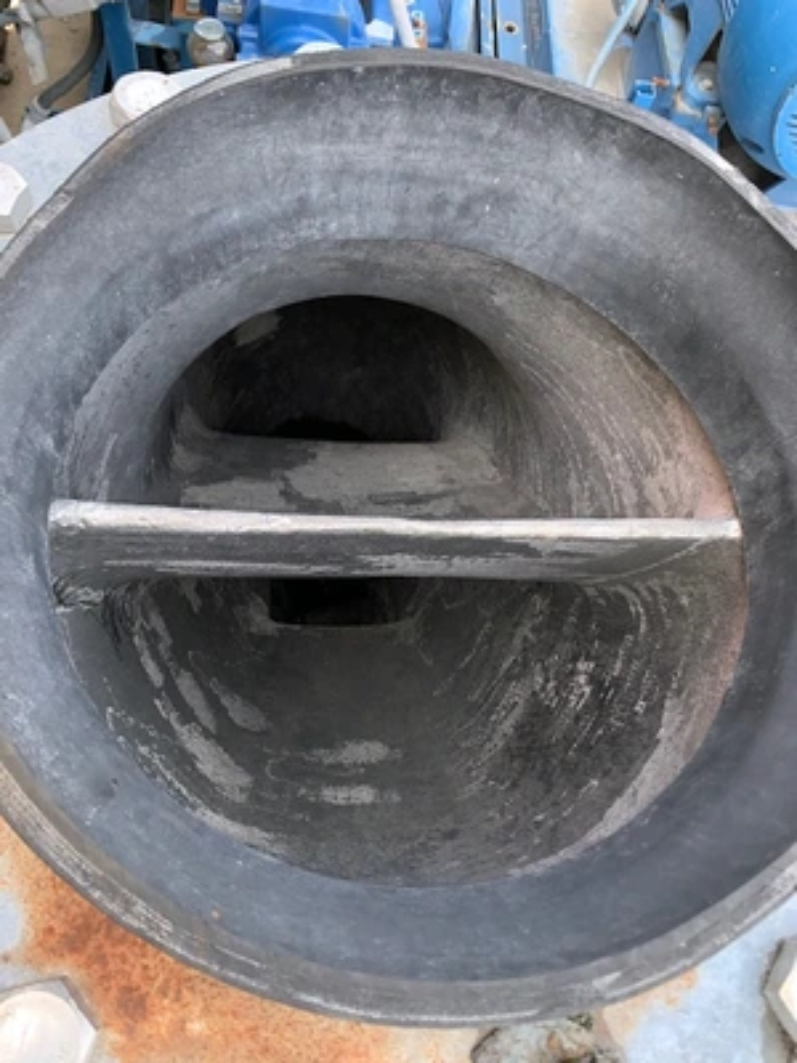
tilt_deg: -65.8
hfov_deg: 53.1
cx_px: 398
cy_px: 532
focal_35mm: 26
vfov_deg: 67.3
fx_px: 798
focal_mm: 4.25
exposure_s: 1/206
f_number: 1.8
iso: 25
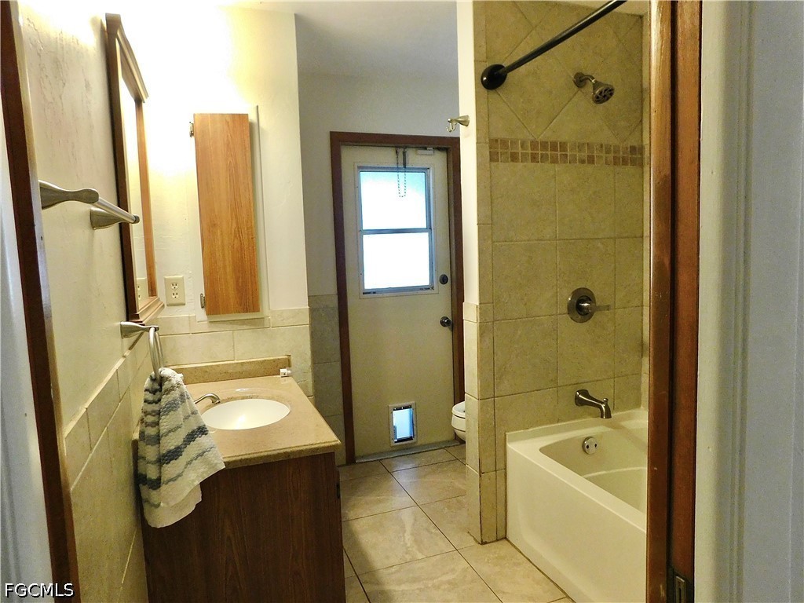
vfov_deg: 58.9
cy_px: 302
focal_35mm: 23
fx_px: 534
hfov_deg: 73.9
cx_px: 402
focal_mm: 4
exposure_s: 1/25
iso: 400
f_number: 3
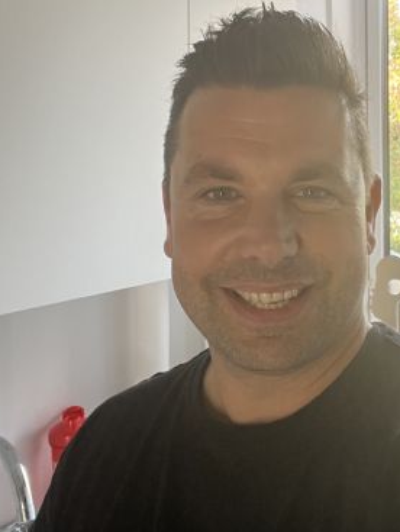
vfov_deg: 38.3
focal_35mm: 49
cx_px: 301
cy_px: 168
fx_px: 754
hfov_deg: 29.3
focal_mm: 2.71
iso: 125
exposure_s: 1/60
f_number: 2.2
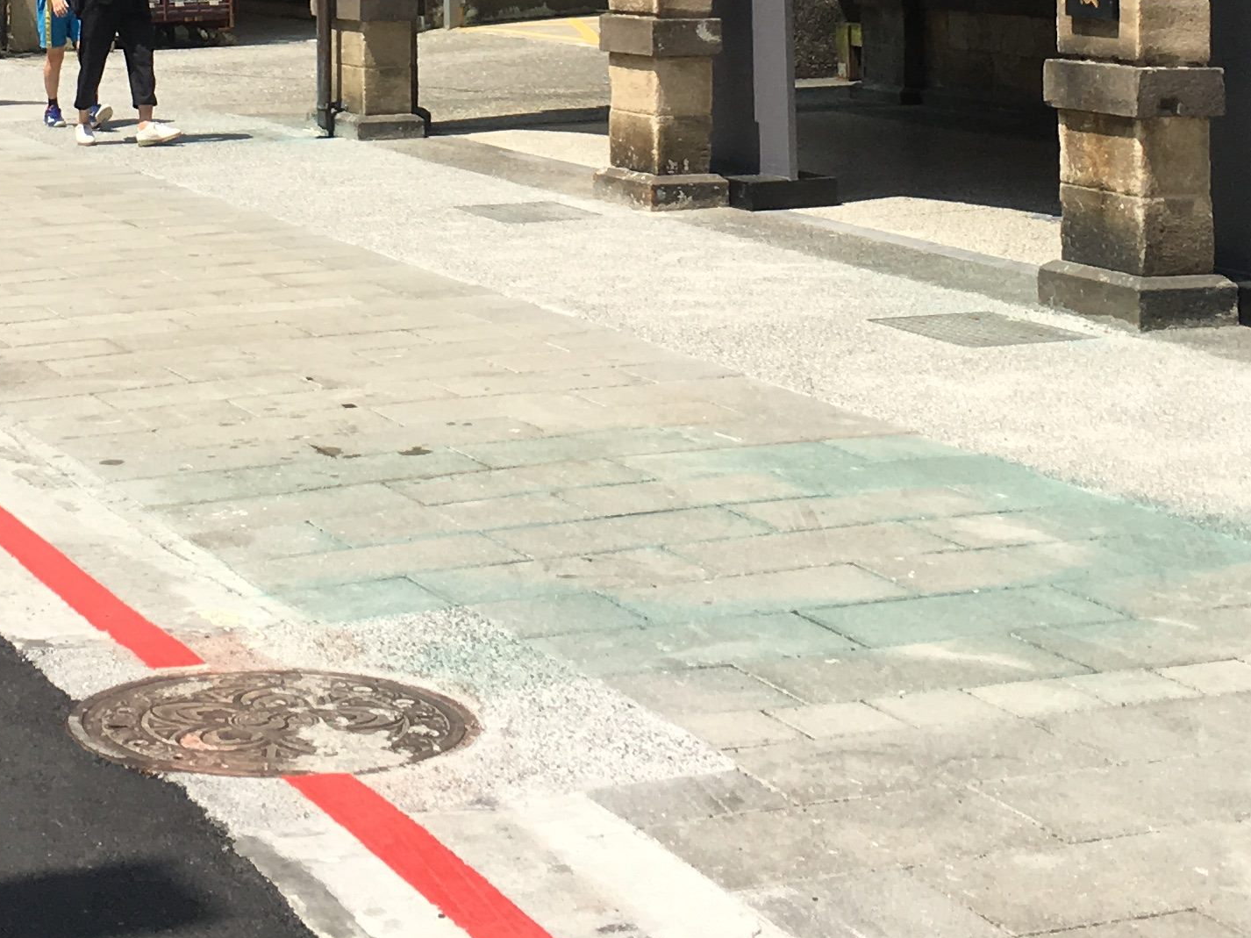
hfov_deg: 23.7
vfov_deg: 16.8
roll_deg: -0.7
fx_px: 2963
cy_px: -337
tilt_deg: +3.5
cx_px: 408
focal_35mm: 82
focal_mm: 4.15
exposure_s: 1/1748
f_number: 2.2
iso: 25
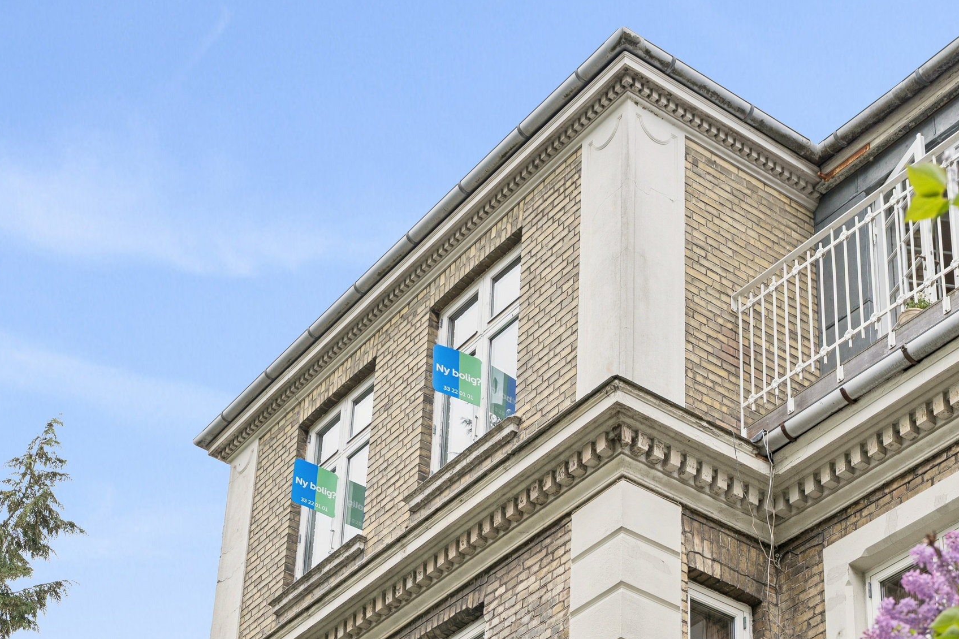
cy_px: 564
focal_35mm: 69
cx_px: 408
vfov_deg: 19.4
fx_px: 1838
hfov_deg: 29.2
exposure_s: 1/320
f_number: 6.3
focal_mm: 39
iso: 400
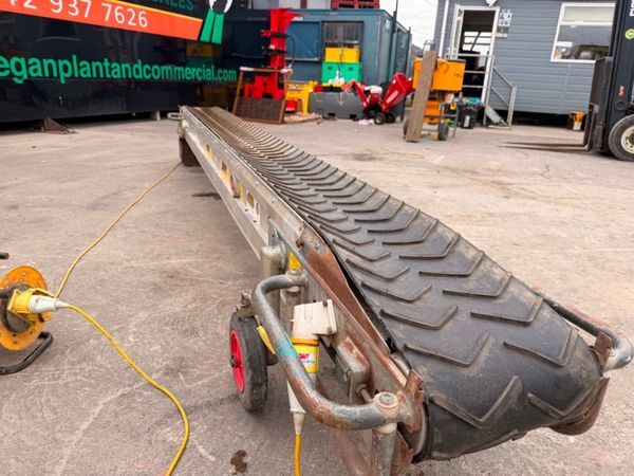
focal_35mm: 24
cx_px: 317
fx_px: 440
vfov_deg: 56.8
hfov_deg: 71.6
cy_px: 238
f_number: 1.78
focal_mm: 6.76
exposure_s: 1/1005
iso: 80
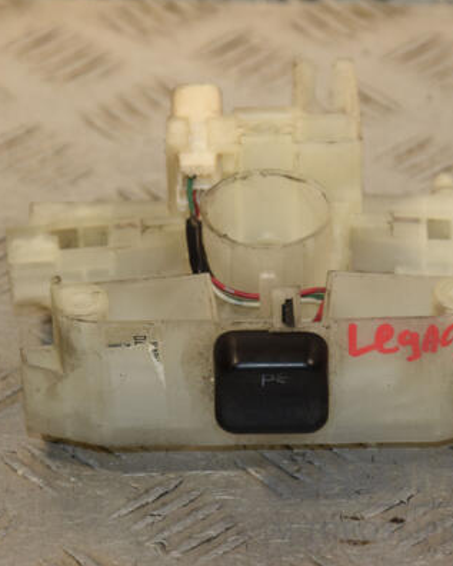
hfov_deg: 7.9
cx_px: 240
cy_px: 282
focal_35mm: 196
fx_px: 3283
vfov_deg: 9.9
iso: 800
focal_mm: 92
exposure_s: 1/200
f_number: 7.1
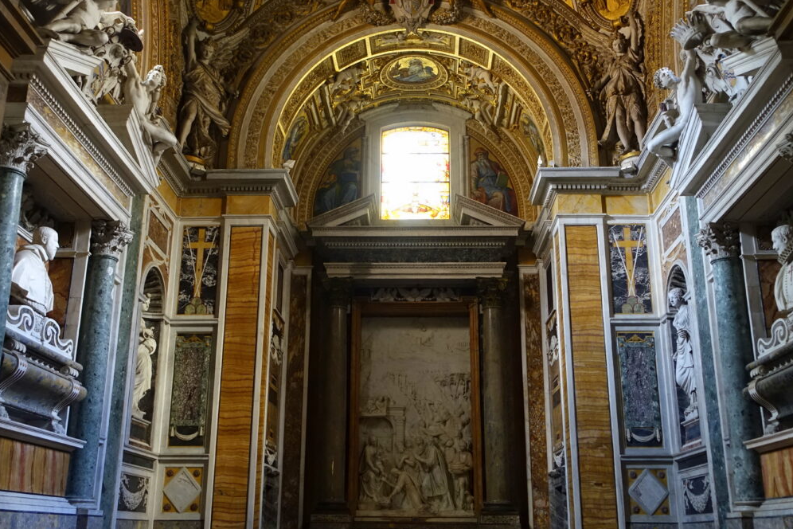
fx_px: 793
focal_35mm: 36
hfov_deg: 53.1
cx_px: 400
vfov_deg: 36.9
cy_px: 270
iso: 800
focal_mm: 12.99
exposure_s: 1/10
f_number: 2.8
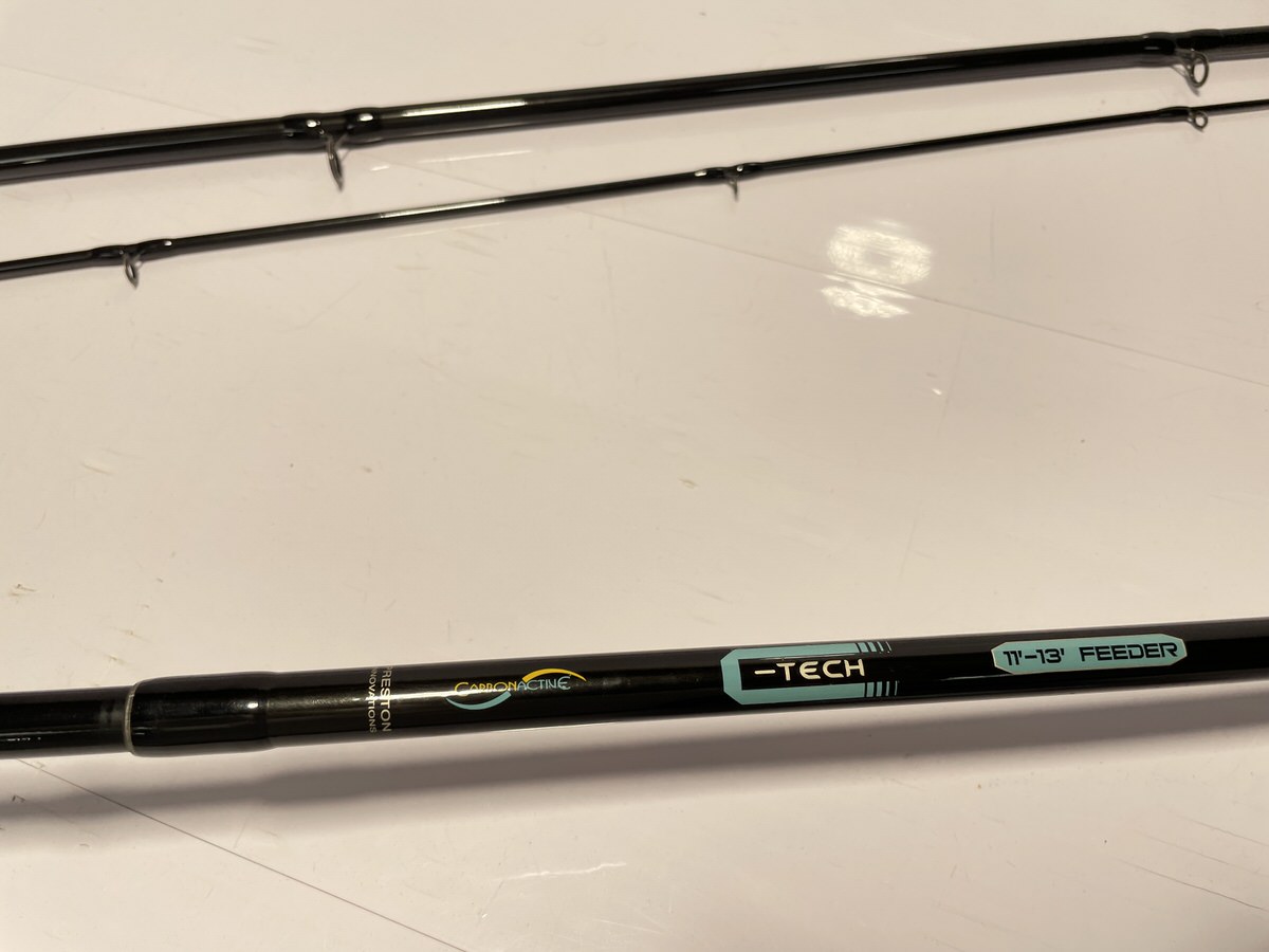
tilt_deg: -53.8
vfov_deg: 53.1
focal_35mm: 26
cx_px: 634
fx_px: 953
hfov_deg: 67.3
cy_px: 476
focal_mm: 4.2
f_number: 1.6
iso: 32
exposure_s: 1/333
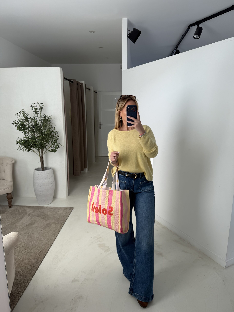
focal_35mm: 24
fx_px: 216
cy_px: 156
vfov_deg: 71.6
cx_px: 117
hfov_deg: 56.8
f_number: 1.78
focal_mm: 6.76
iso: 64
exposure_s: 1/301
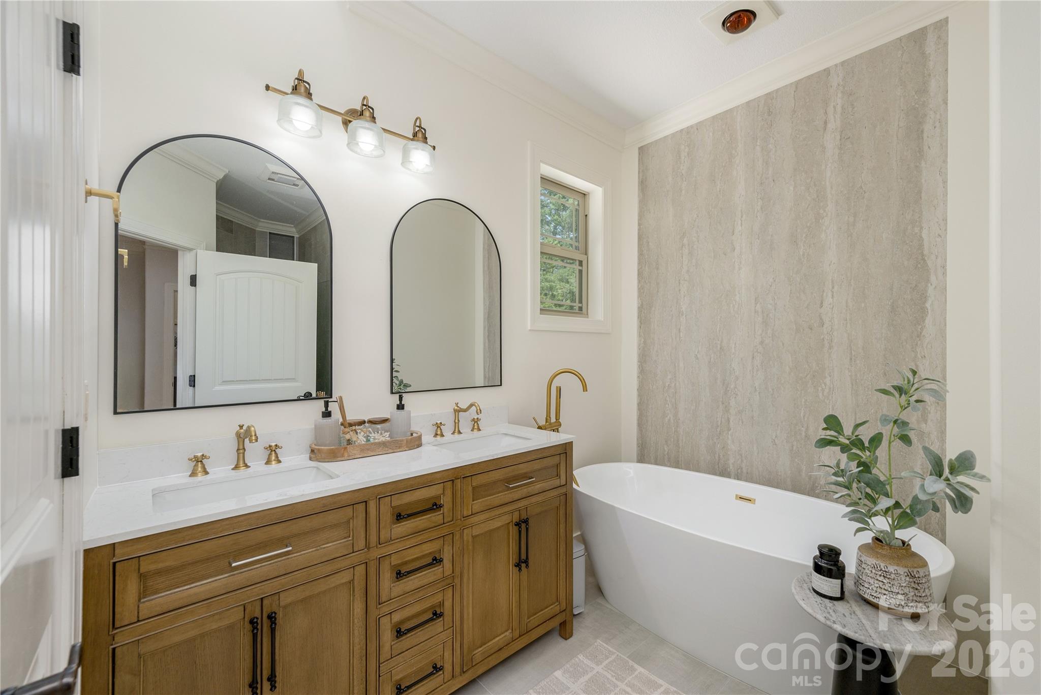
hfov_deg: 104.2
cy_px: 348
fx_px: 405
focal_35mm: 14
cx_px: 520
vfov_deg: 81.3
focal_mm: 14
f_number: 7.1
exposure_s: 1/125
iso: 320
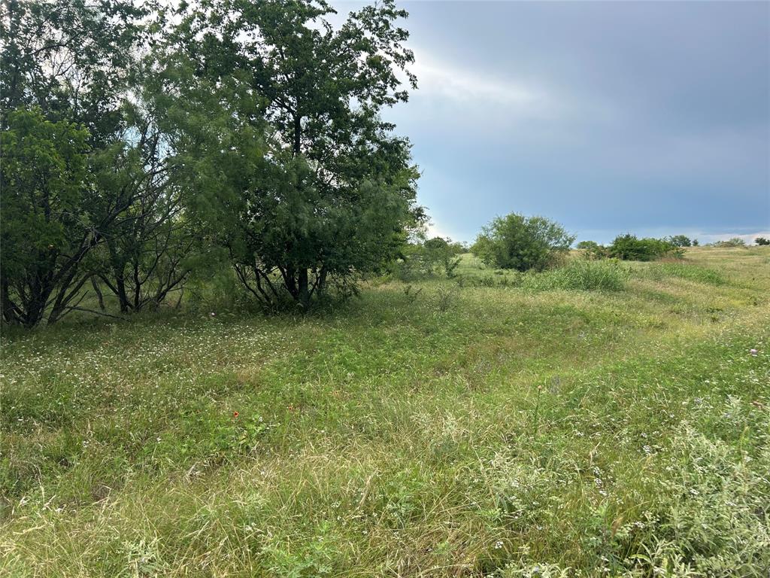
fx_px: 578
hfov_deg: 67.3
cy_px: 289
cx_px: 385
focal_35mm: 26
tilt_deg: -1.6
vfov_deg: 53.1
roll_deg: -1.8
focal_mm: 5.7
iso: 50
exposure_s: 1/1531
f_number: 1.5
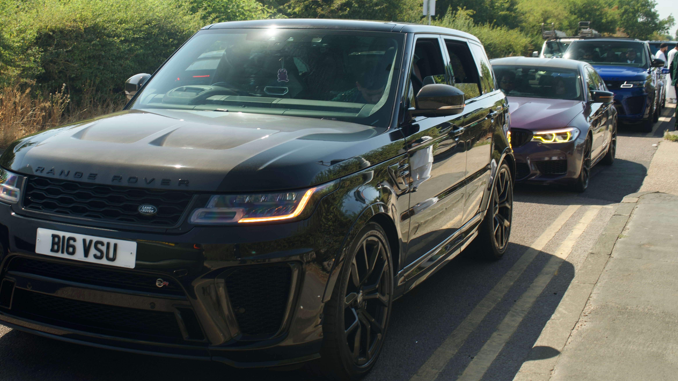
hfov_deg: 40.3
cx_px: 254
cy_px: 144
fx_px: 917
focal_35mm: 51
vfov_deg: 23.4
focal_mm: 38
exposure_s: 1/100
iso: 100
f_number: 5.6
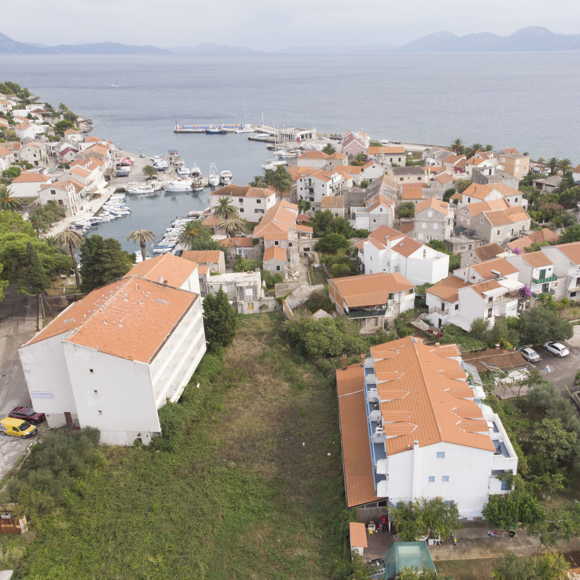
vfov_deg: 55.6
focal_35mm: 29
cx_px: 356
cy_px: 295
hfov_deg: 55.1
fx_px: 550
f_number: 2.8
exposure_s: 1/640
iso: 100
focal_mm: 4.5
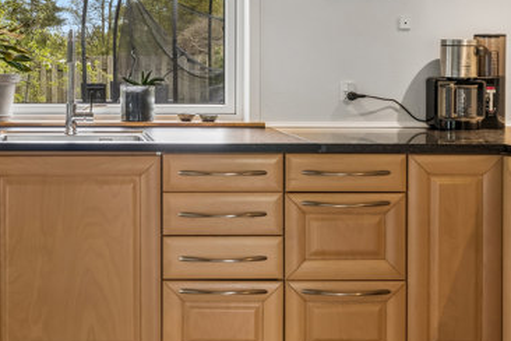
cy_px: 85
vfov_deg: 22.8
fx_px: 837
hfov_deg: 32.8
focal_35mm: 59
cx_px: 87
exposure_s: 1/13
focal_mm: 18
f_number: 8
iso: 200
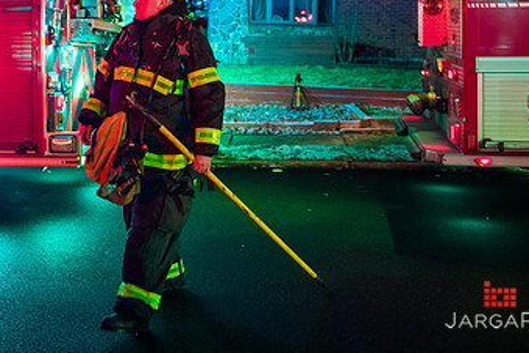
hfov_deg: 36.8
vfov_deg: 25.0
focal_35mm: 53
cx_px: 142
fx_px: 779
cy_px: 60
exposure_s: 1/125
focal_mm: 31
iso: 1600
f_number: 3.2
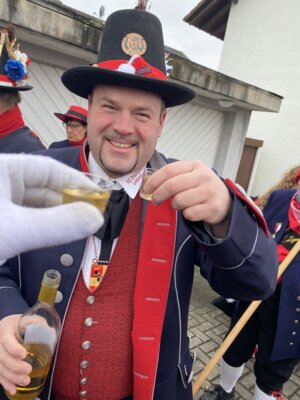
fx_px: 300
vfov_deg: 67.3
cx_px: 150
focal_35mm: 26
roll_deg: -9.6
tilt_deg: -13.6
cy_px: 200
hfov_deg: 53.1
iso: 32
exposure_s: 1/170
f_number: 1.8
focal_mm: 4.25
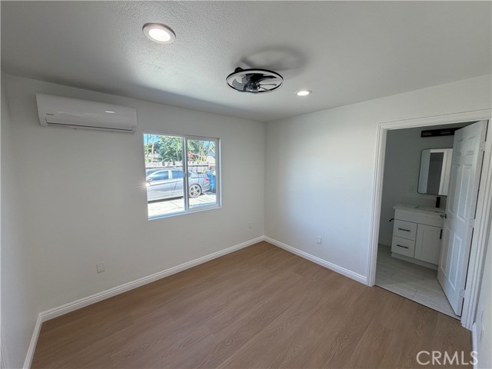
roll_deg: -0.6
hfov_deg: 102.1
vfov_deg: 85.7
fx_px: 199
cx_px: 246
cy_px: 184
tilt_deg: -6.0
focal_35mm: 14
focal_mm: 2.22
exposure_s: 1/121
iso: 100
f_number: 2.2
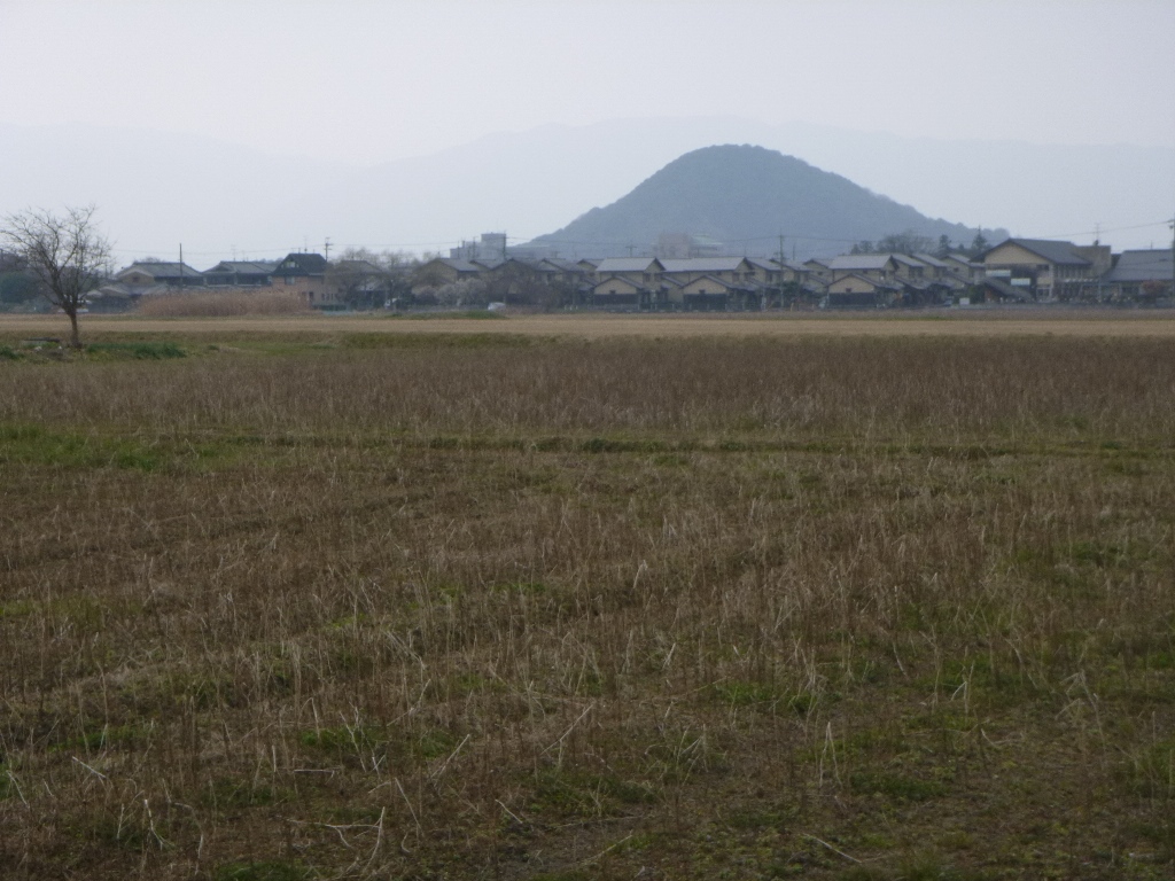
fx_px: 2648
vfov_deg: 18.9
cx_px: 588
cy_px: 440
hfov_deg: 25.0
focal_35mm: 78
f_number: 5.6
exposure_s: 1/320
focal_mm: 14
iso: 100
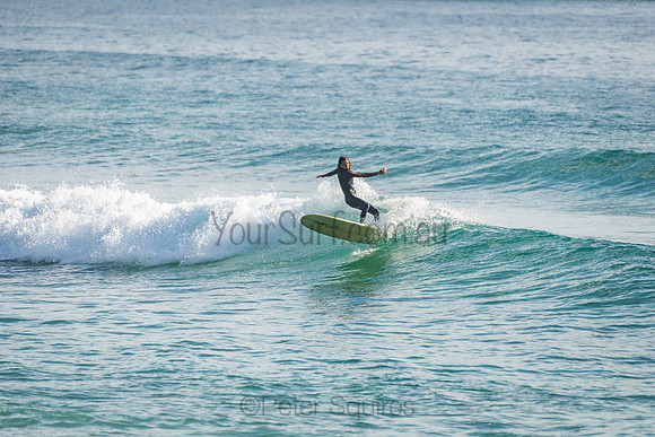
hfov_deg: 4.1
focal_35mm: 500
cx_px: 328
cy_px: 218
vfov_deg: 2.8
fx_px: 9099
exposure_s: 1/2000
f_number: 5.6
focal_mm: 500
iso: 200
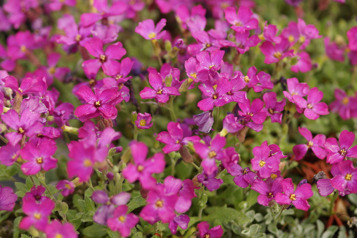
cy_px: 119
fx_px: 1487
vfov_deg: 9.1
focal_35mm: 150
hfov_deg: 13.7
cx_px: 178
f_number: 2.8
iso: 100
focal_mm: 100
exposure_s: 1/250
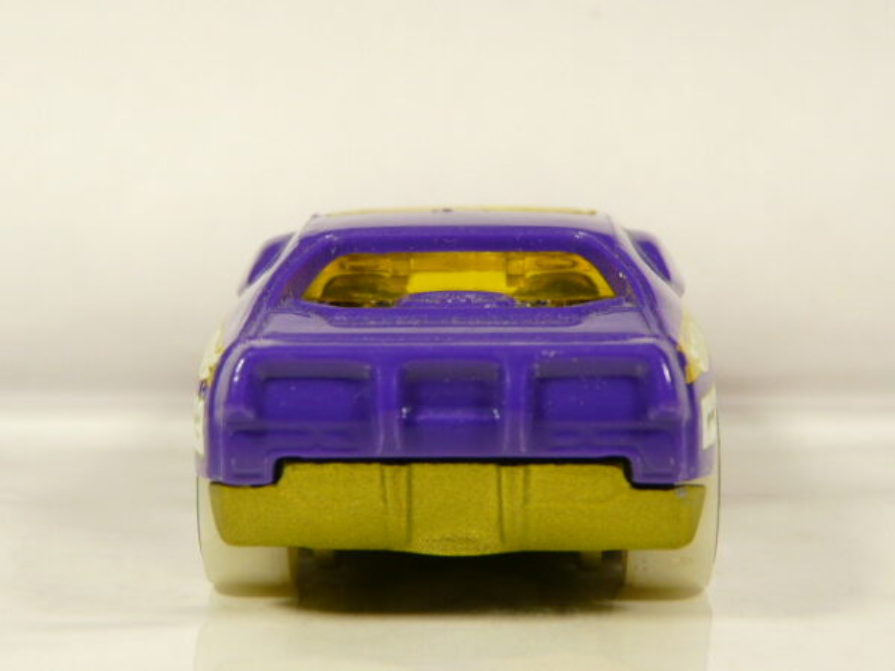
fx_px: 2560
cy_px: 336
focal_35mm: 99
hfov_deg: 19.8
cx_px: 448
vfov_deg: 14.9
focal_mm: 10.2
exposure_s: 1/60
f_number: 3.2
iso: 100
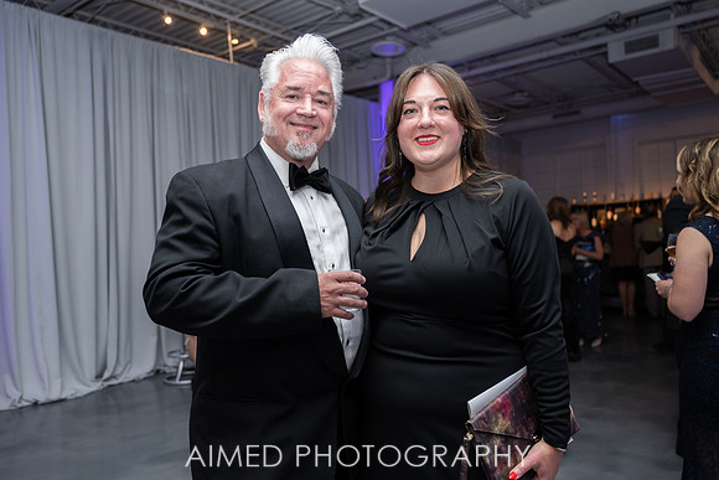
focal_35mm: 28
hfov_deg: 64.5
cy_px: 240
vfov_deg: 45.7
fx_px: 569
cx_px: 360
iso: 1000
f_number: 2.8
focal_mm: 28.5
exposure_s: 1/200
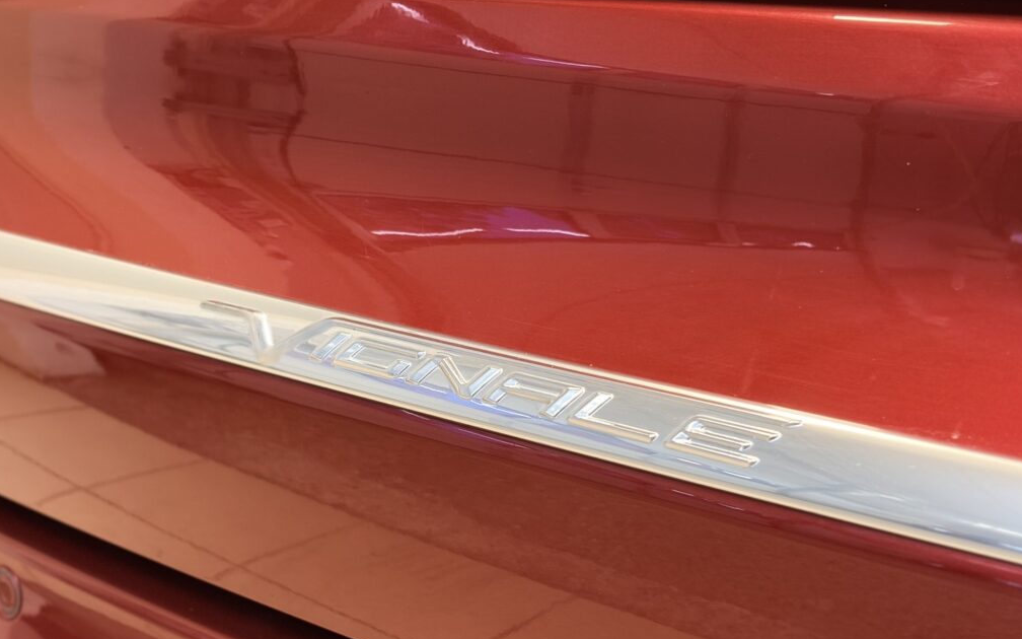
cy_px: 384
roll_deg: -0.2
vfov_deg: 23.1
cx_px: 515
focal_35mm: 56
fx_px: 1560
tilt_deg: -19.3
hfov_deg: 36.3
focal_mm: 5.96
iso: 160
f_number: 1.6
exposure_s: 1/50
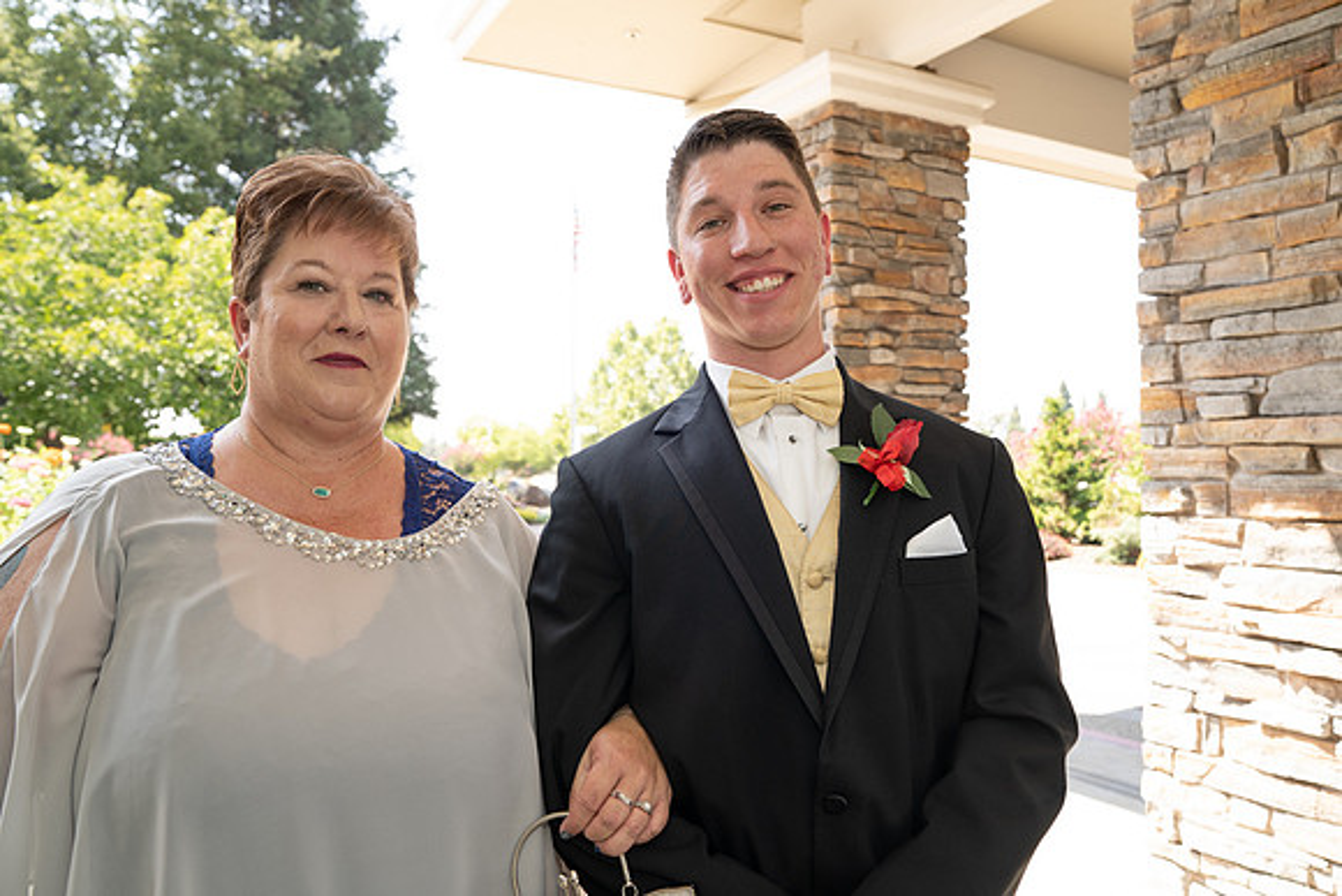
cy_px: 448
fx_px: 969
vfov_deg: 49.6
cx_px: 671
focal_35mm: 26
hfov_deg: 69.4
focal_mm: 26
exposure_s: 1/160
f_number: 5
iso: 400
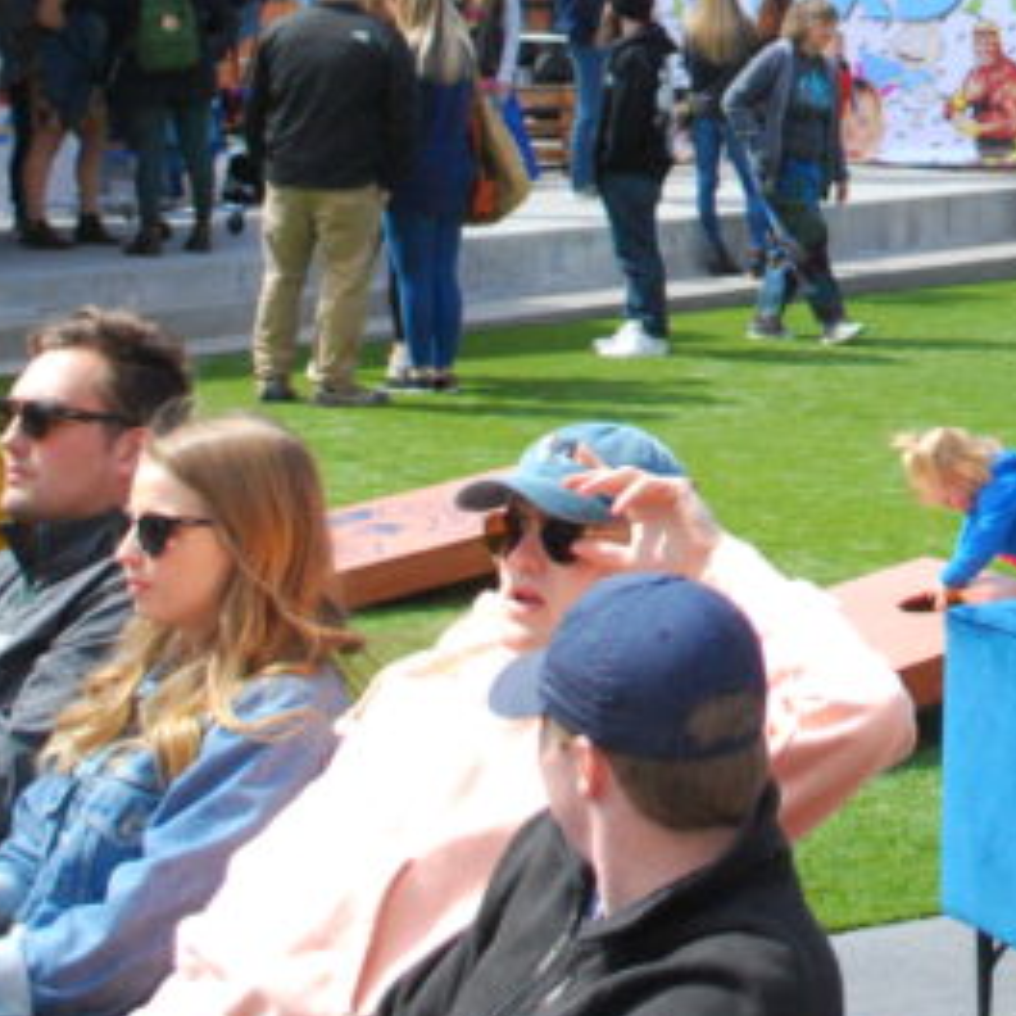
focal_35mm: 99
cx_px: 1289
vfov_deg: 17.0
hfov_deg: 16.7
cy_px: -102
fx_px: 3287
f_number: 4
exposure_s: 1/3200
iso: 800
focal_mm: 20
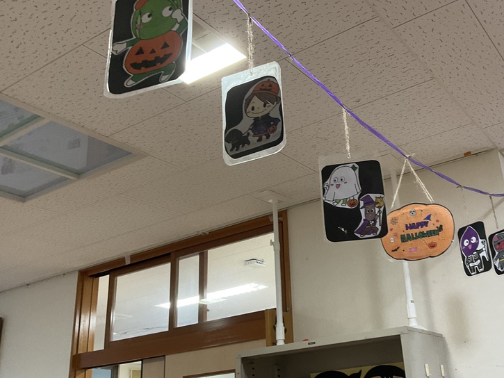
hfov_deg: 46.5
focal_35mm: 40
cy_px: 176
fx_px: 582
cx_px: 309
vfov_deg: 36.0
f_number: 1.8
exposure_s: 1/60
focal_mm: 3
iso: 125
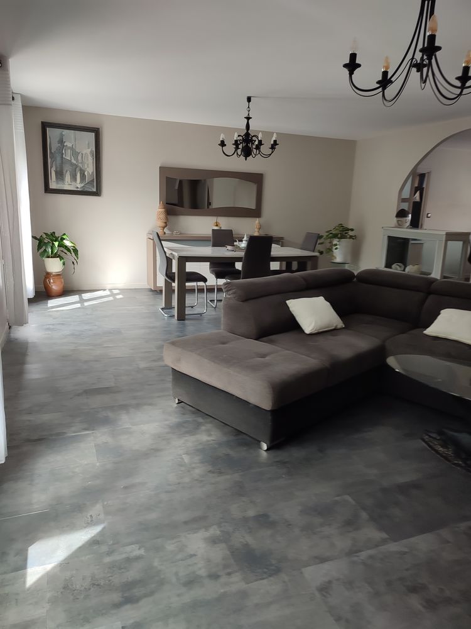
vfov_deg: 69.4
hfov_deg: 54.9
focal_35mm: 25
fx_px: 454
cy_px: 314
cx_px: 236
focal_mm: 6.04
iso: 94
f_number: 1.9
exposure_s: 1/33
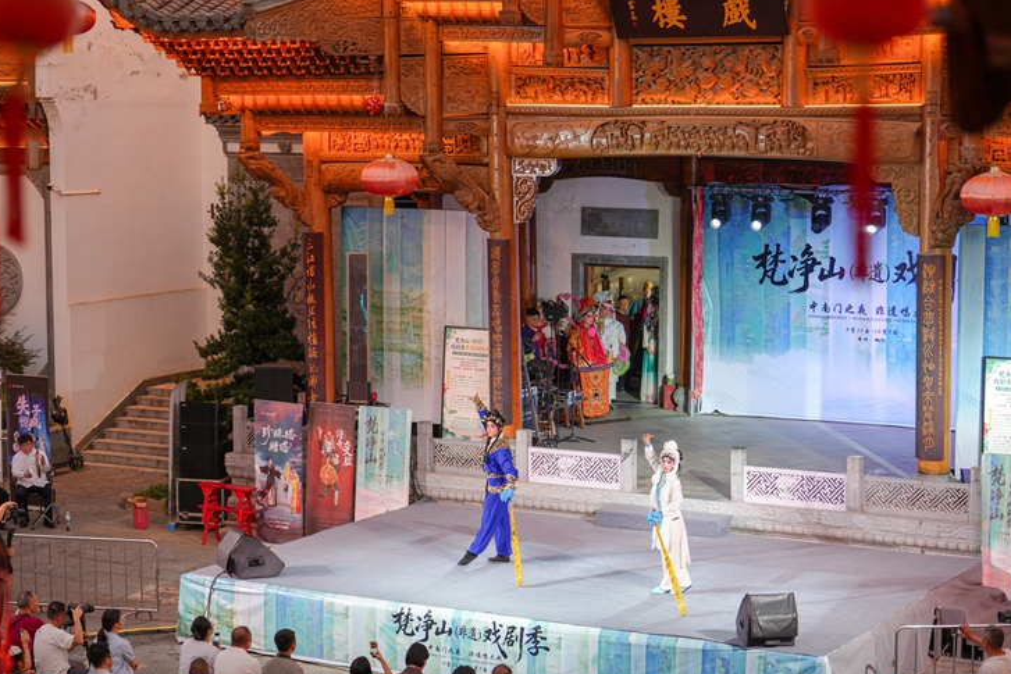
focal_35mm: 77
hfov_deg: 26.3
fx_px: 2163
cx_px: 491
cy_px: 348
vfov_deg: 17.7
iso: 800
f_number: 3.5
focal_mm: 70
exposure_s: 1/125
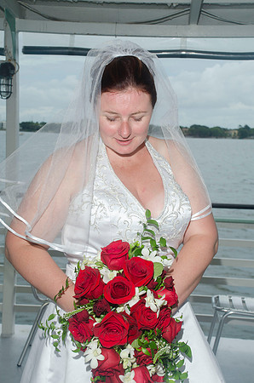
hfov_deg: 22.5
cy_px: 192
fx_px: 638
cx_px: 127
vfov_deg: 33.5
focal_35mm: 60
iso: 100
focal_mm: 40
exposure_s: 1/160
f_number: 7.1
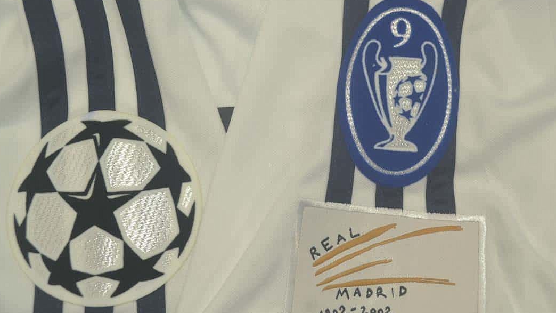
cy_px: 159
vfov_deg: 23.1
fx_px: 767
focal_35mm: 52
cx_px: 271
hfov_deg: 39.9
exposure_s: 1/100
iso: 200
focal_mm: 32
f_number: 4.8
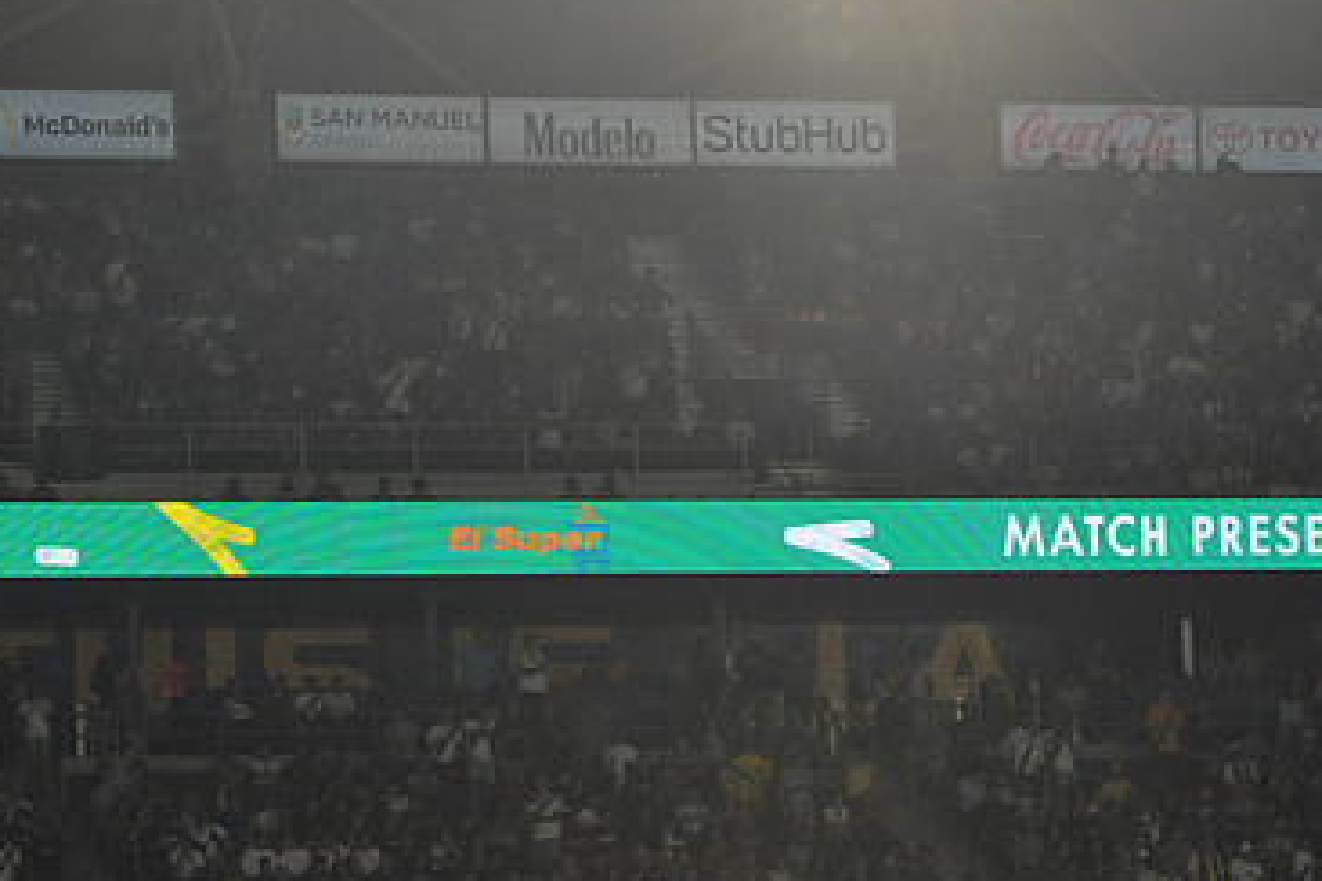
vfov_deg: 6.9
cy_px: 556
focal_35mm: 198
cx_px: 791
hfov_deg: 10.4
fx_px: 7270
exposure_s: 1/500
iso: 3200
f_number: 13
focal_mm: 125
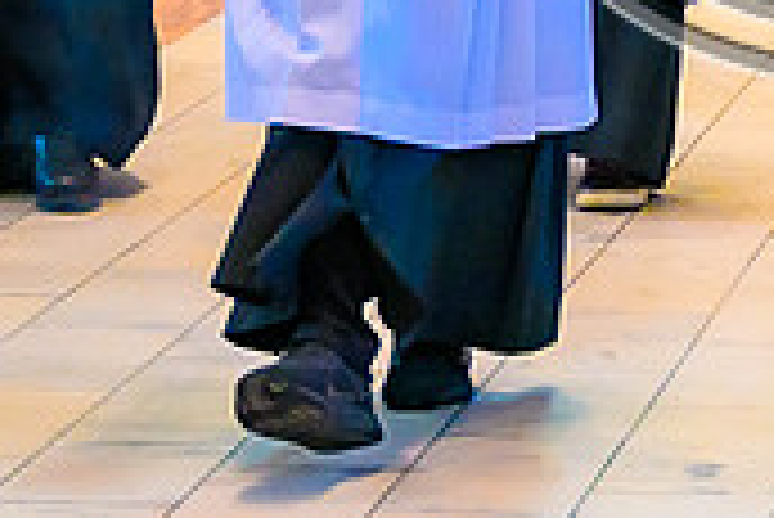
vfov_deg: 5.4
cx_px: 873
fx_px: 5444
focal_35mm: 253
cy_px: -345
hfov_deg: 8.1
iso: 2200
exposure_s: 1/125
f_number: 2.8
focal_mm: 50
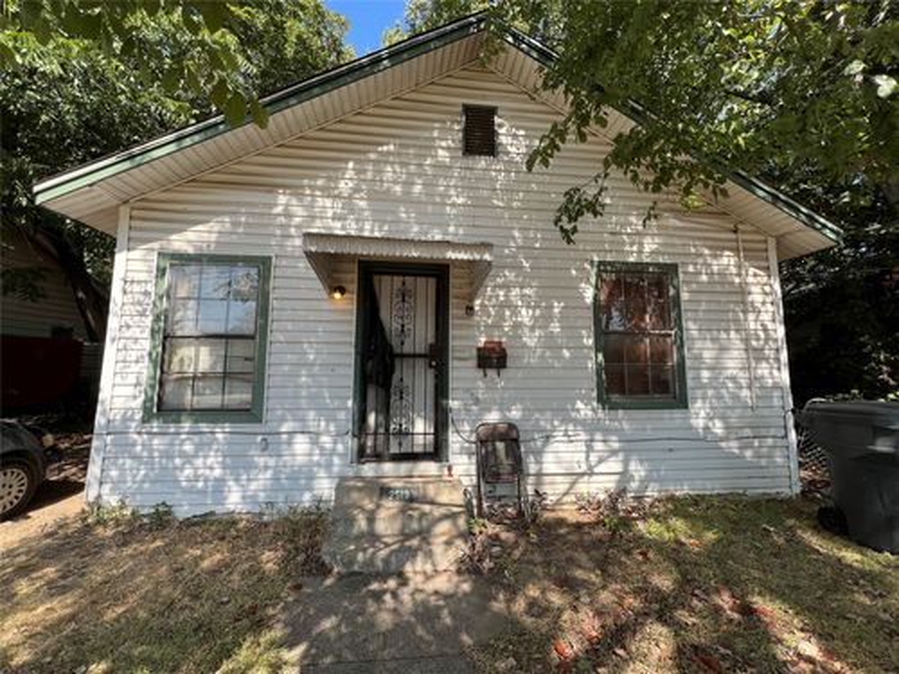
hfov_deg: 106.2
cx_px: 450
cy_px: 337
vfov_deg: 89.9
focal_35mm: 13
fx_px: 338
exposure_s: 1/633
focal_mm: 1.57
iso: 32
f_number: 1.8
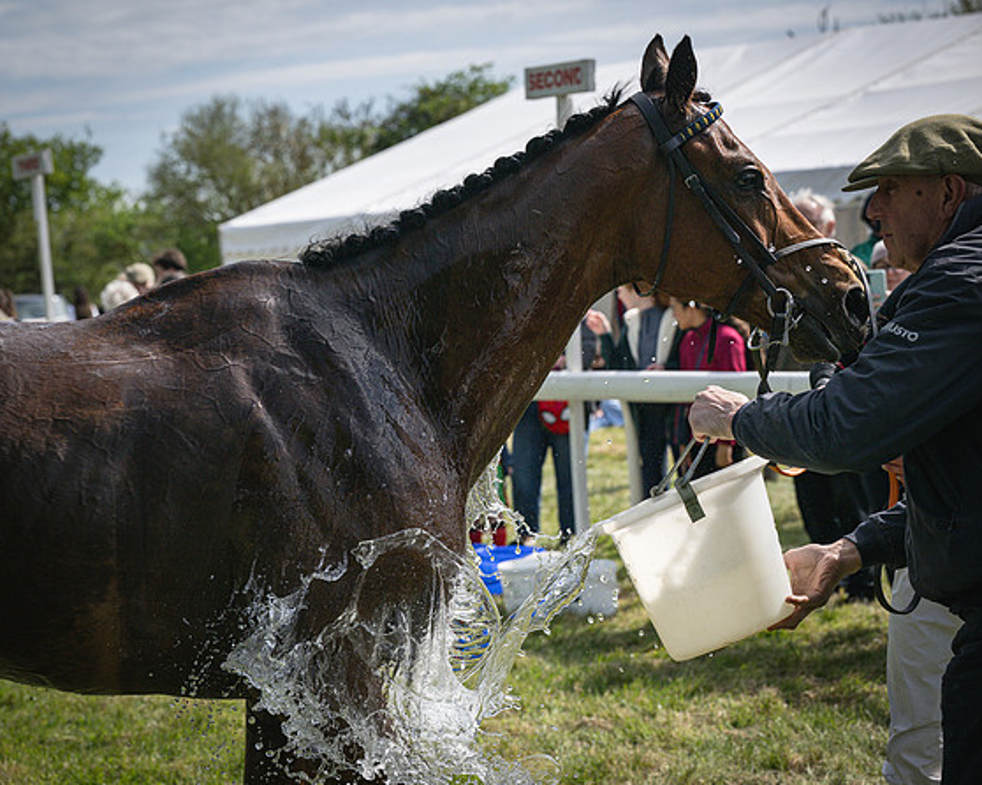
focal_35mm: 83
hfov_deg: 23.0
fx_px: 2411
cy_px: 377
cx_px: 365
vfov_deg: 18.5
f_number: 5
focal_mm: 70
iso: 400
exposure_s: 1/5000
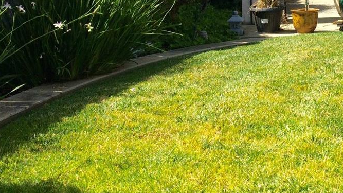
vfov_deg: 16.7
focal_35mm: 71
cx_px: 214
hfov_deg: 29.6
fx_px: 646
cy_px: 15
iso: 32
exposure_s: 1/2053
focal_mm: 4.15
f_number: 2.2
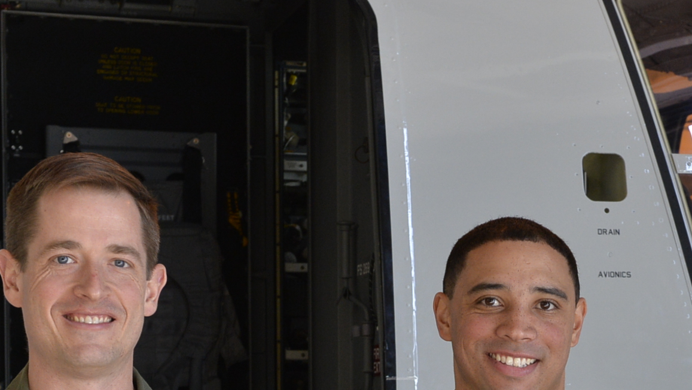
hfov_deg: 19.8
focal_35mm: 107
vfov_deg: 11.1
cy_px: 461
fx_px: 1963
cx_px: 520
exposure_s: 1/160
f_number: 7.1
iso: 1600
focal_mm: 48
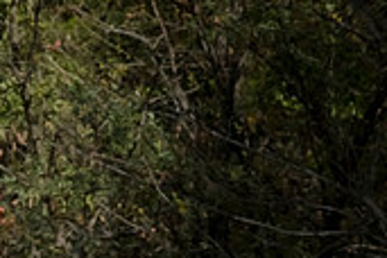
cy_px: 347
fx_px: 5299
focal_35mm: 493
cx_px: -242
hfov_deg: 4.2
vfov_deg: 2.8
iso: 800
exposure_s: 1/640
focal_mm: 145
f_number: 18
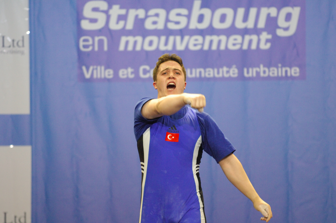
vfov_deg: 4.6
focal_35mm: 300
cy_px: 112
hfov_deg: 6.9
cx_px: 168
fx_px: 2797
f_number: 2.8
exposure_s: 1/320
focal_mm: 200
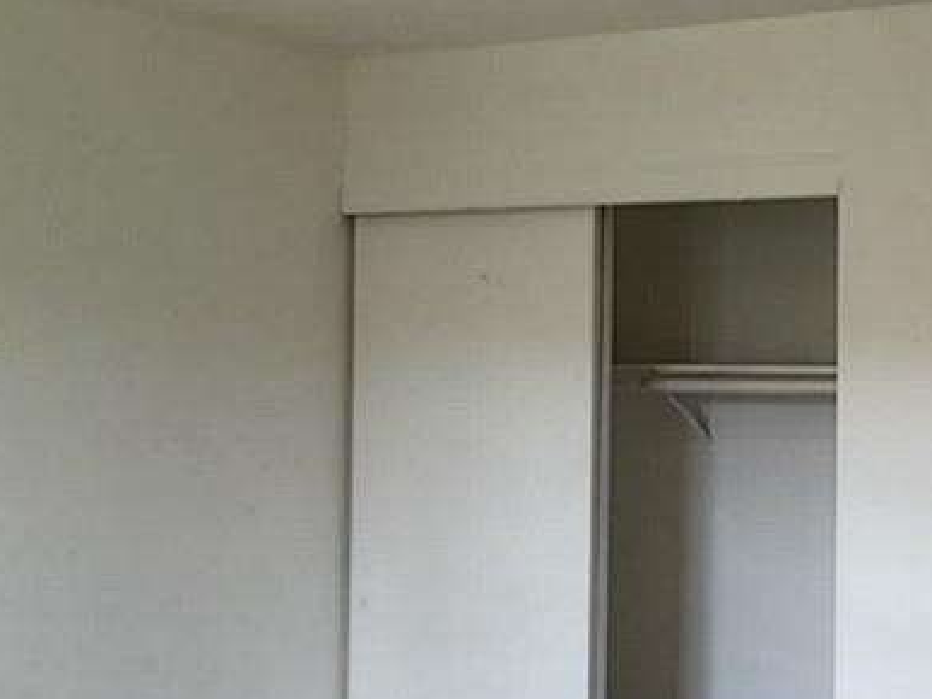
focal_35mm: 60
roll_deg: -1.4
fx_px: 1615
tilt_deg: -0.1
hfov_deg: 30.2
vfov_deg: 24.4
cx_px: 910
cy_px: 371
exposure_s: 1/40
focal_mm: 4.15
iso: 32
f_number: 2.2
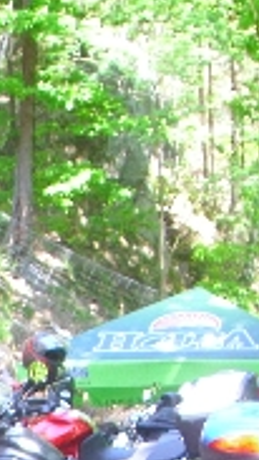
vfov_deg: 12.4
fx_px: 2038
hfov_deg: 7.3
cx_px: 158
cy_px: 654
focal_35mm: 167
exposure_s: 1/60
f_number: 3
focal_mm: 6.2
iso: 100
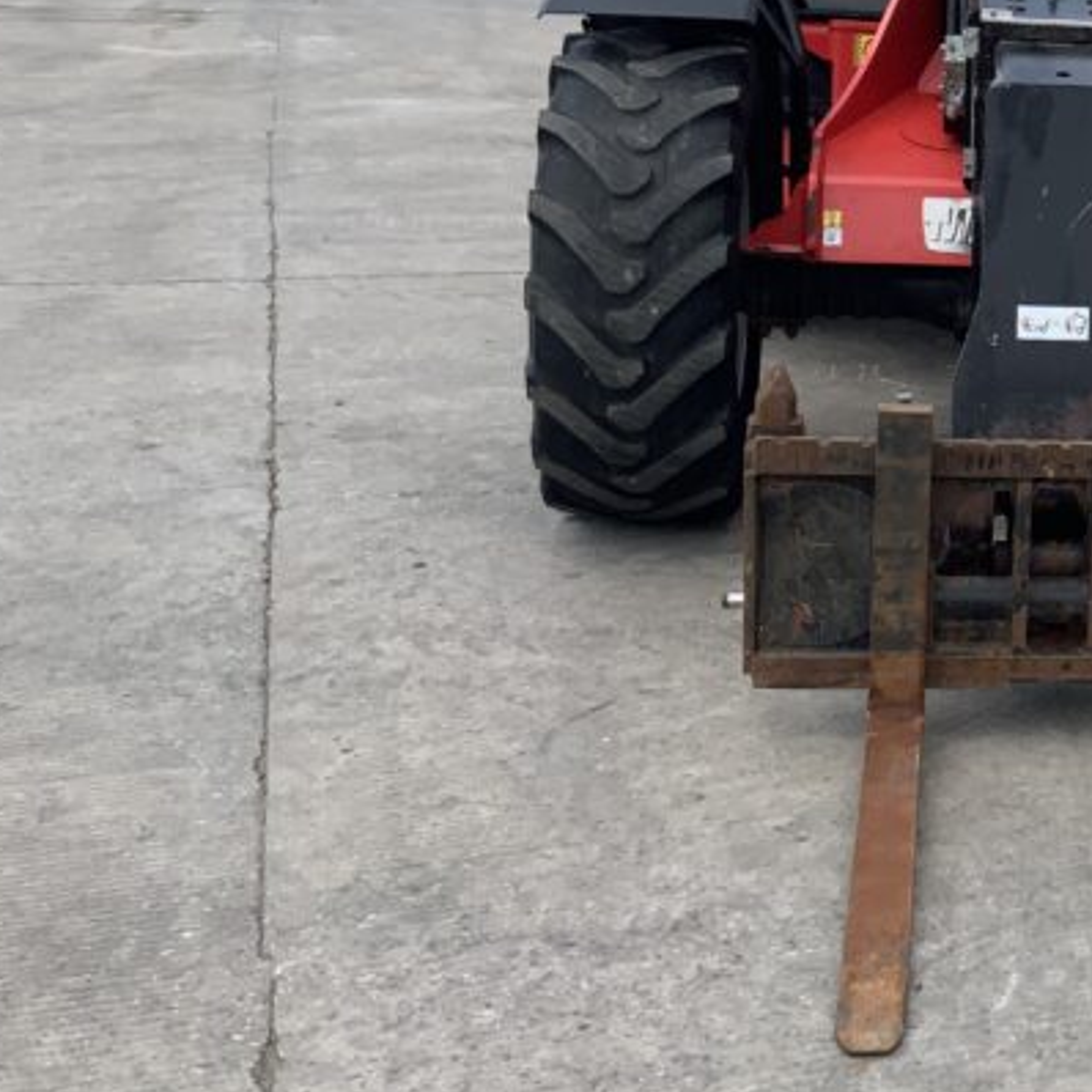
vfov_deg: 25.8
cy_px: 294
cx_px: 1276
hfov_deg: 24.0
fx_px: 2356
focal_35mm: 66
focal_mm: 3
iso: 16
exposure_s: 1/1377
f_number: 1.8
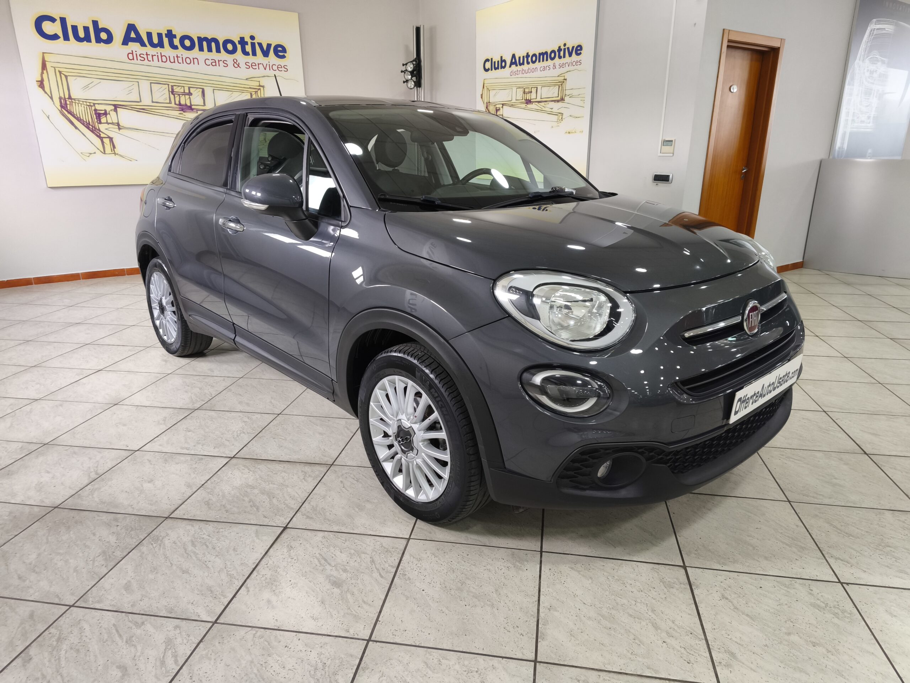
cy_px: 342
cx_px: 455
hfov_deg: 73.9
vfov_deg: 58.9
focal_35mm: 23
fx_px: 605
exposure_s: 1/100
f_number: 1.7
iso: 400
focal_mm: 5.35
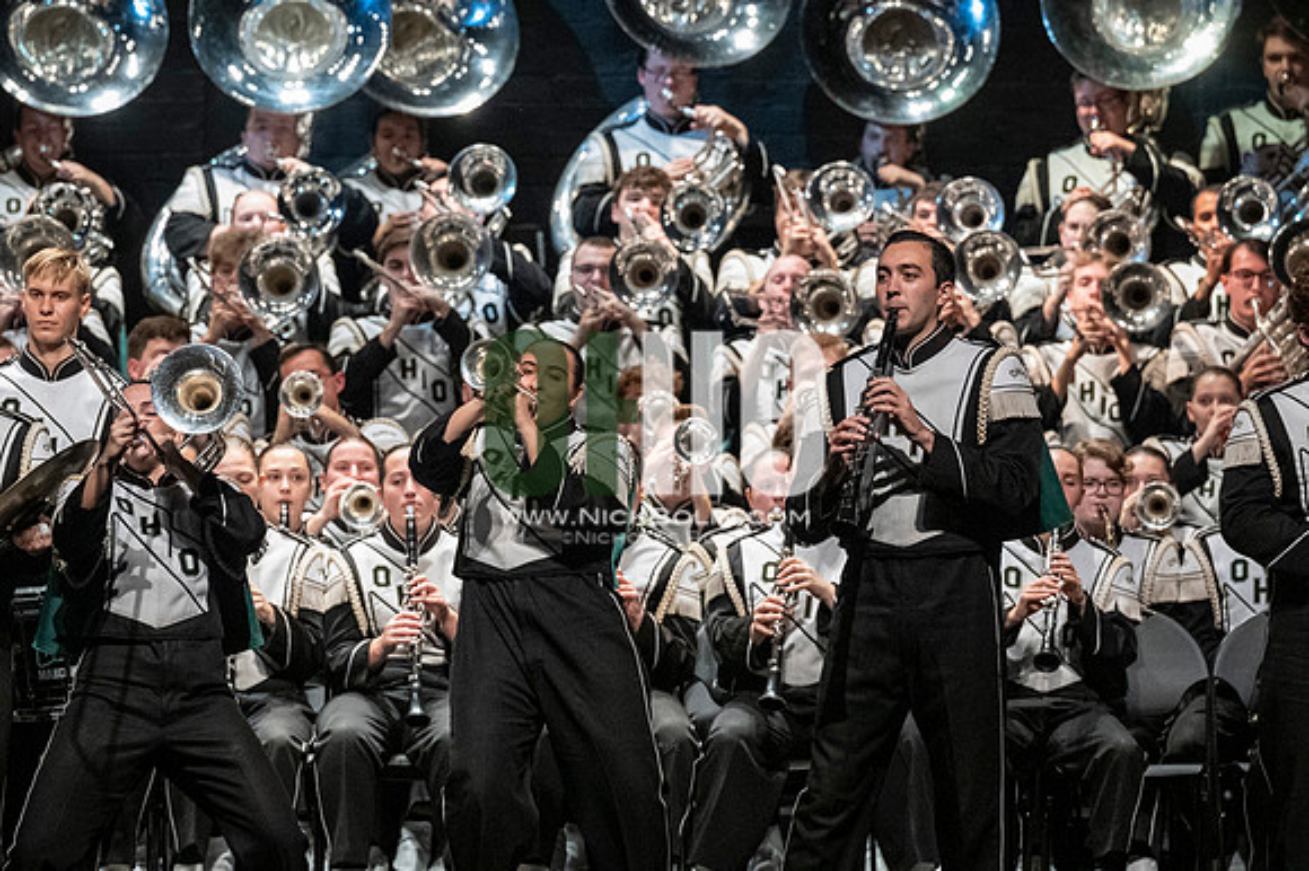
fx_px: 10902
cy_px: 436
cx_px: 654
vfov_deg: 4.6
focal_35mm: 300
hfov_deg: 6.9
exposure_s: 1/500
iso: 4000
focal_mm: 200
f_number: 4
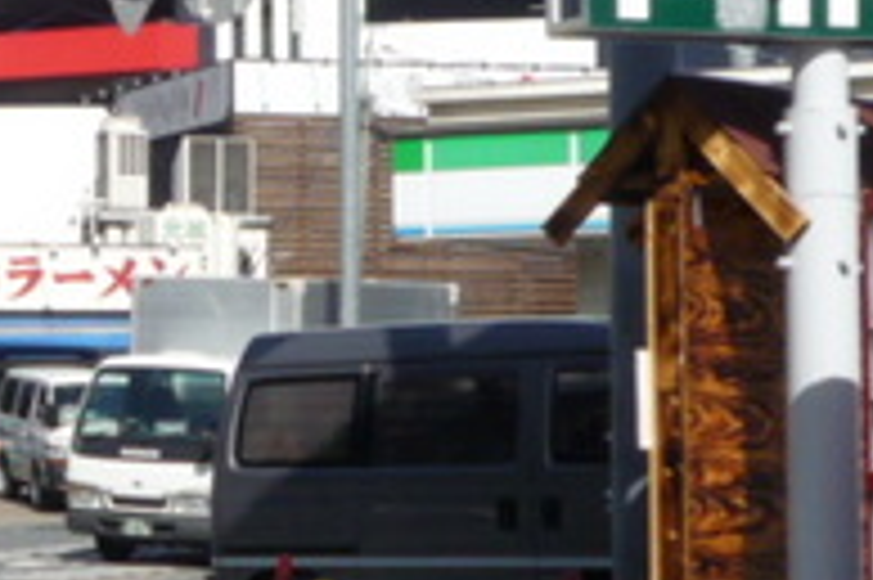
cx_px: -72
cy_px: 279
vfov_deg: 11.3
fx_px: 2932
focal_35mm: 121
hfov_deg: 16.5
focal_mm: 4.7
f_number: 4.5
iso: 100
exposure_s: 1/640
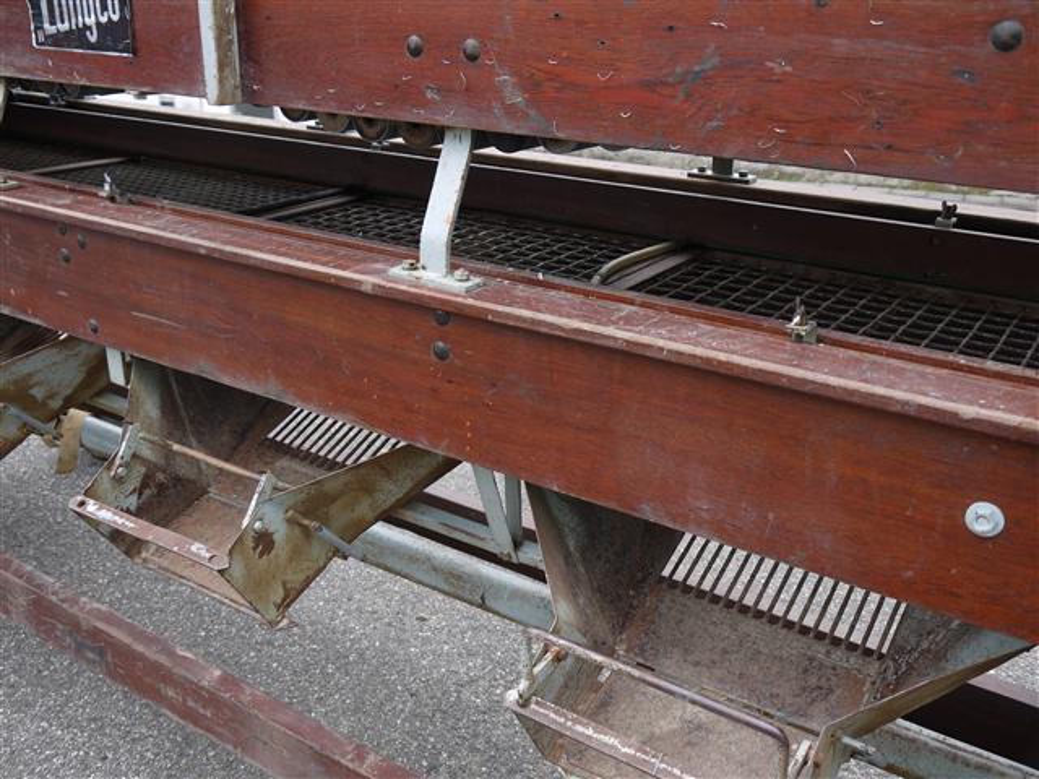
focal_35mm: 36
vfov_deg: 39.7
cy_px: 390
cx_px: 520
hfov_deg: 51.4
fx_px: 1081
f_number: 5
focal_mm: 18
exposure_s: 1/160
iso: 100
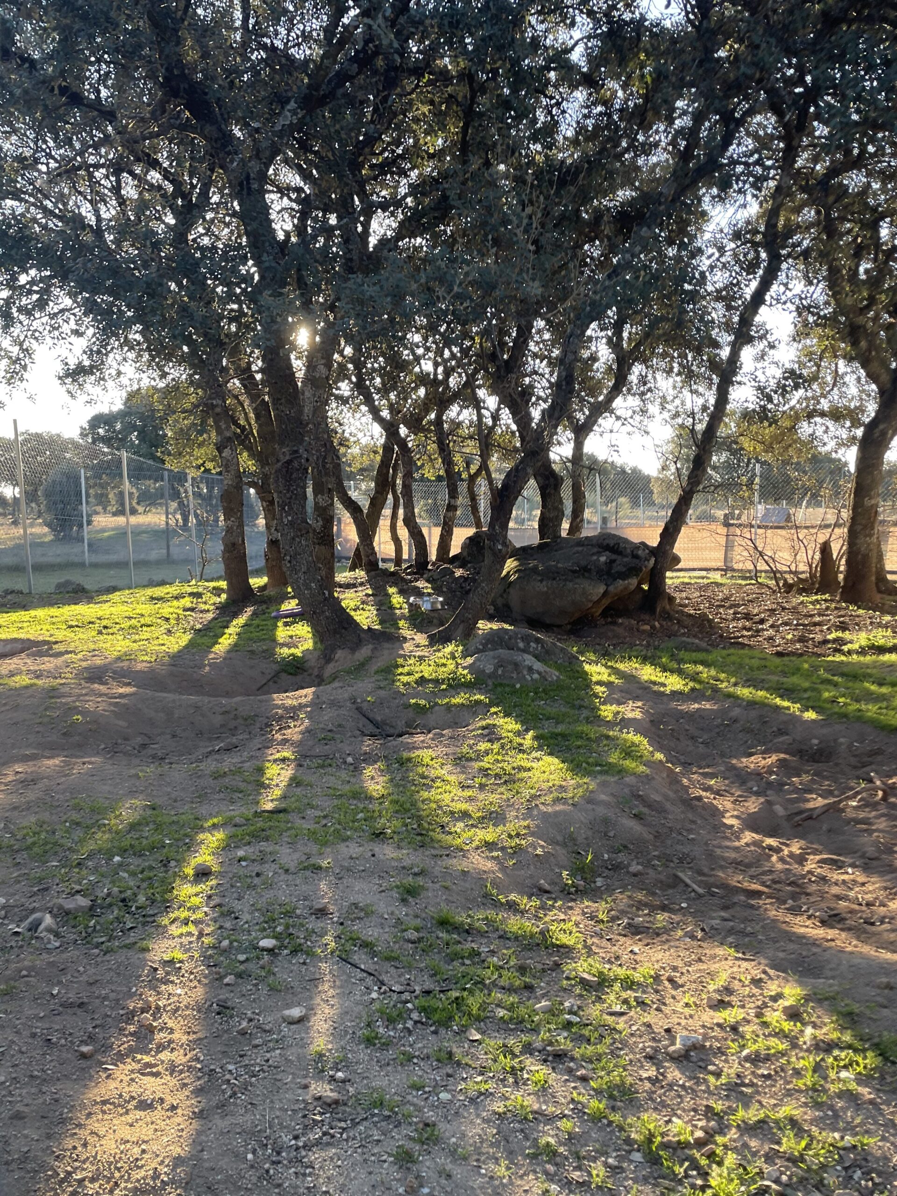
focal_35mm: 26
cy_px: 598
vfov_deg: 67.3
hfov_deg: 53.1
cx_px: 448
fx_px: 898
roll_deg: +1.7
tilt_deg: -7.3
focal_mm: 4.2
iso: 32
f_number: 1.6
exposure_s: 1/193
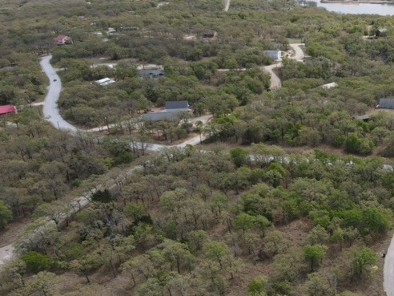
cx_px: 314
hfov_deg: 45.5
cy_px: 186
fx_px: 444
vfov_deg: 36.6
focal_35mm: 39
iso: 100
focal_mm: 4.5
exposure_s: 1/640
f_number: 2.8
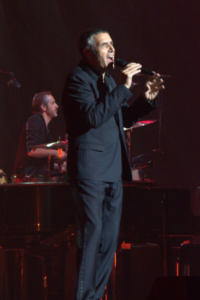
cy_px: 150
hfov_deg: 4.6
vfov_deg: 6.9
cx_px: 100
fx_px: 2503
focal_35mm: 300
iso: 400
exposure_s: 1/30
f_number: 14
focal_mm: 200
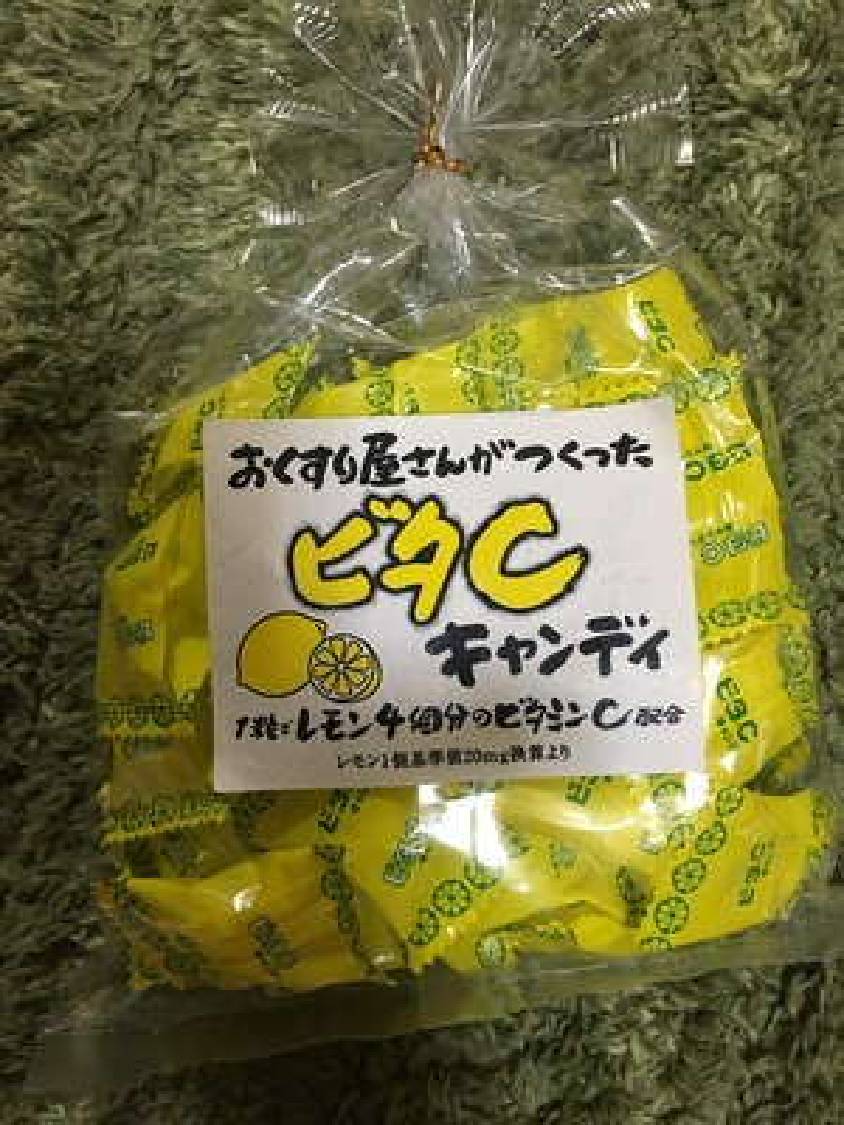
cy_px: 562
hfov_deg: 48.2
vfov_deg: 61.7
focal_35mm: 29
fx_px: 943
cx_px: 422
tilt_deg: -82.9
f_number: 2.2
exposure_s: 1/30
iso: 125
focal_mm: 4.15
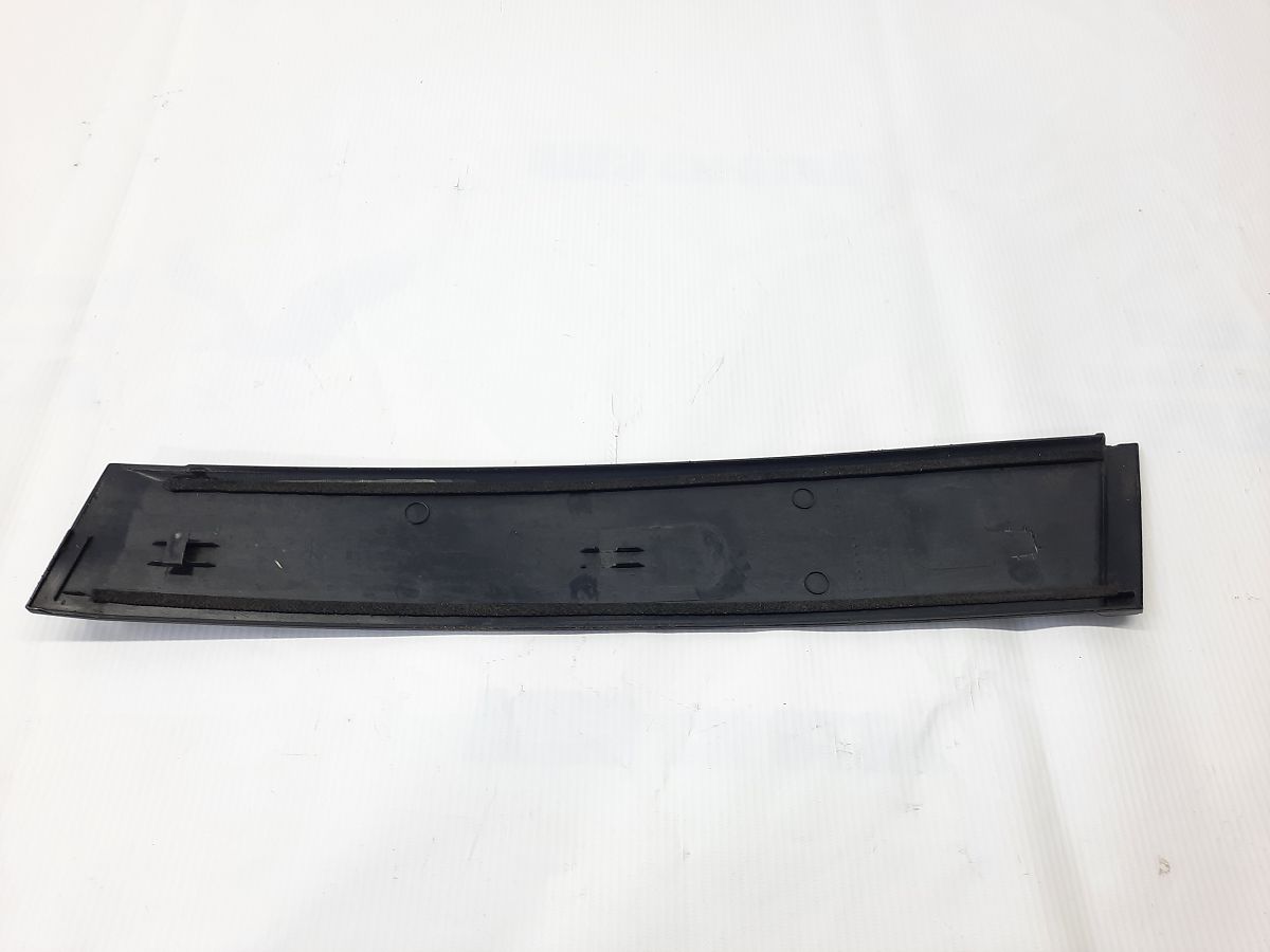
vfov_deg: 54.9
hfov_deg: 69.4
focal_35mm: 25
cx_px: 635
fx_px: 917
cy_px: 476
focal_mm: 4.6
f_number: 2
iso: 64
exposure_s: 1/50
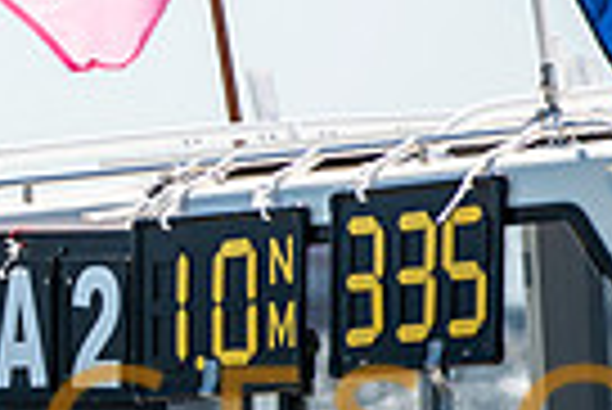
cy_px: 399
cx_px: -324
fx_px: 12661
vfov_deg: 1.9
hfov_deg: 2.8
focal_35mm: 744
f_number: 4
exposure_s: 1/3200
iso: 320
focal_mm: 175
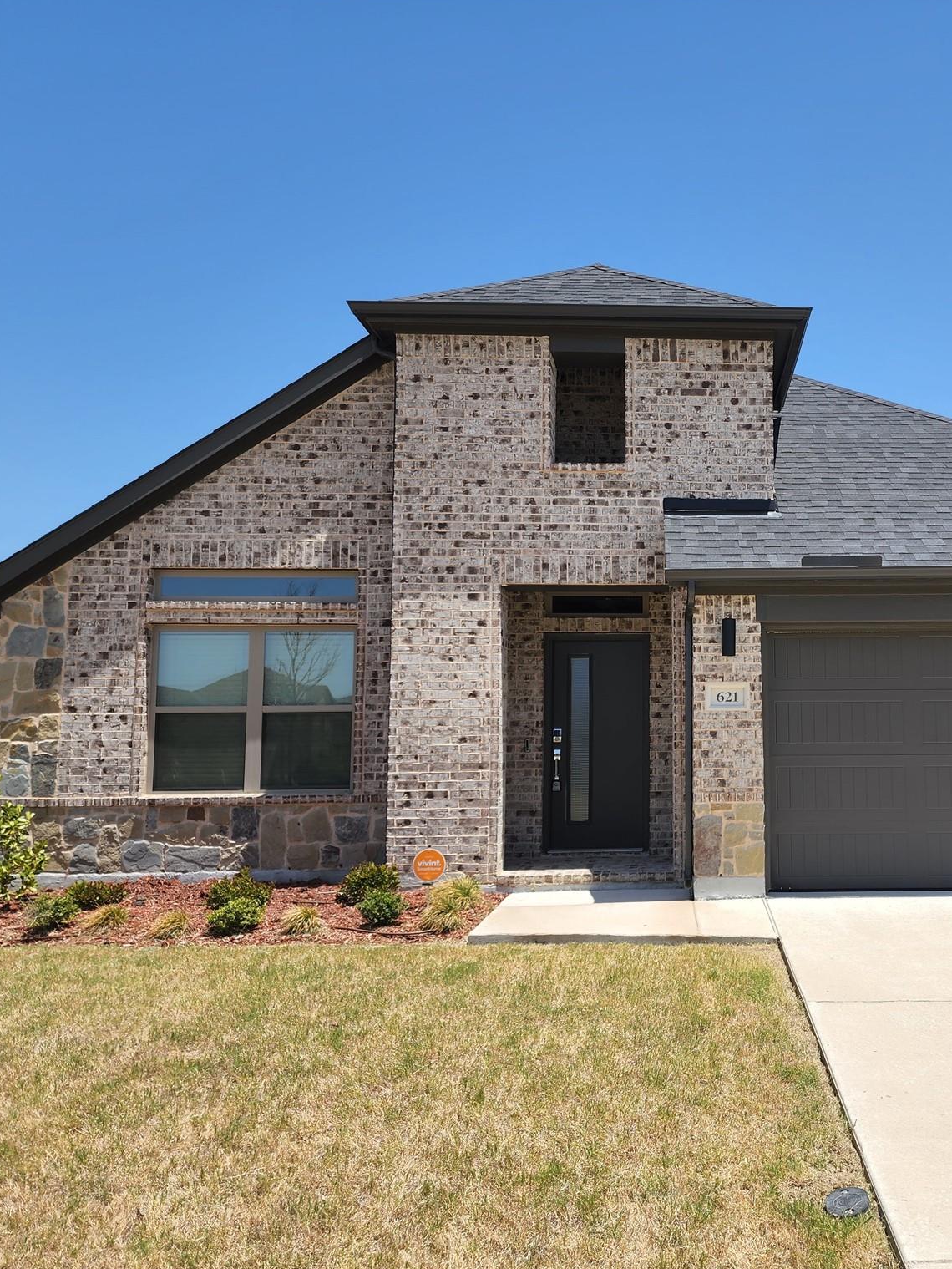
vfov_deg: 58.3
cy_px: 633
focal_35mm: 31
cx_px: 716
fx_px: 1136
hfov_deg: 44.0
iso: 12
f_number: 1.8
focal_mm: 6.4
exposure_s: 1/864
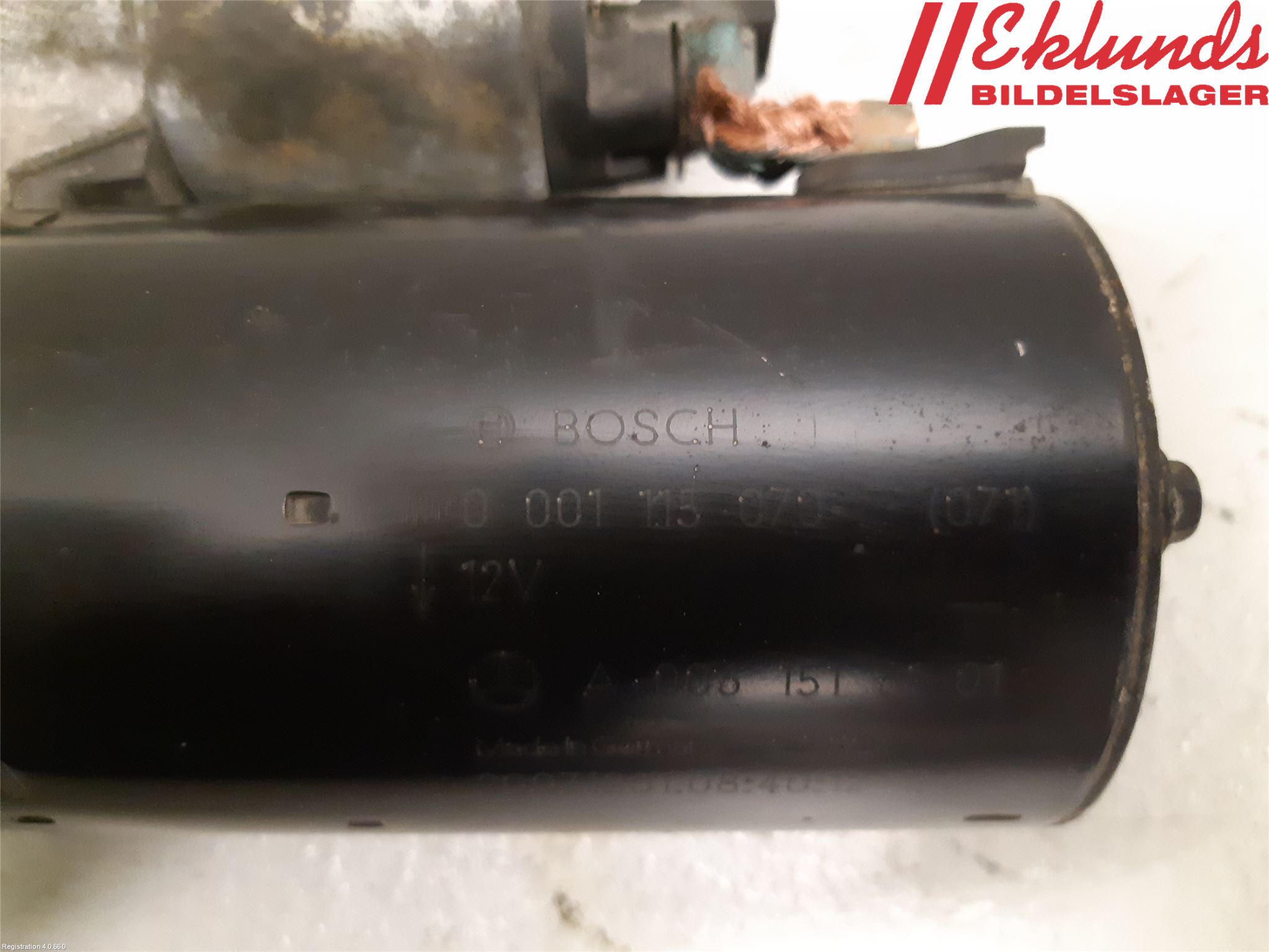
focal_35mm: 26
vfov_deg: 53.1
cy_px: 476
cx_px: 634
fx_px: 953
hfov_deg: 67.3
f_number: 1.7
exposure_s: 1/25
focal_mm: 3.93
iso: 500
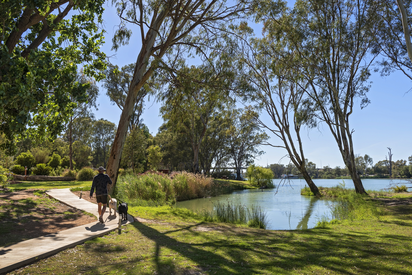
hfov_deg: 60.3
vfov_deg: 42.4
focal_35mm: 31
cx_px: 206
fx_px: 355
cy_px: 138
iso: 200
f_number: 8
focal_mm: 31
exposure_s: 1/800
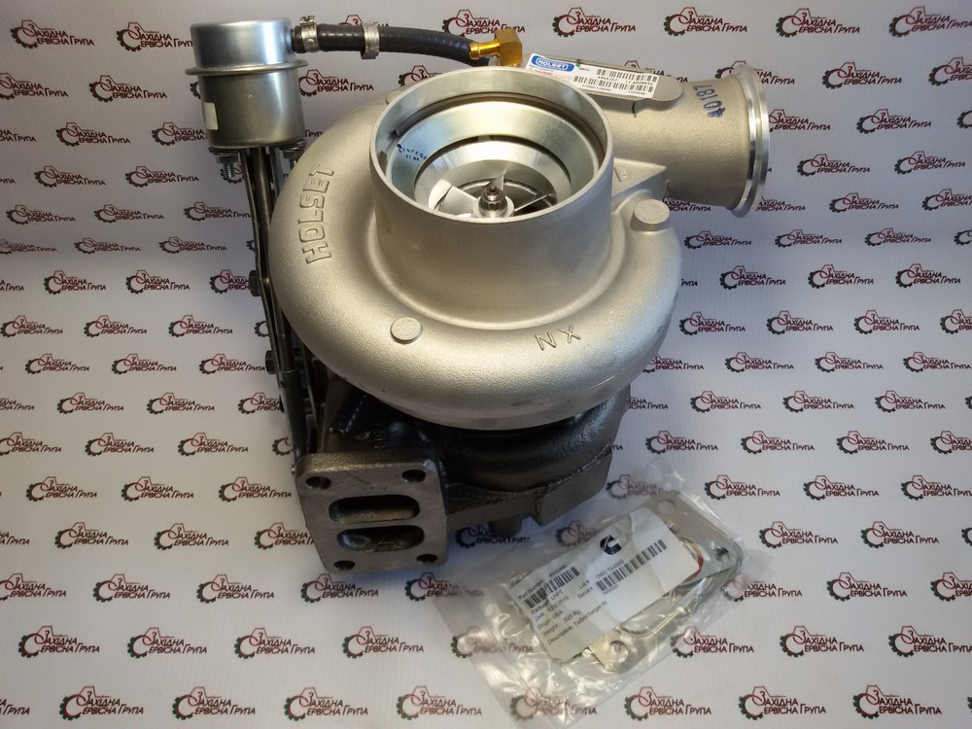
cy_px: 364
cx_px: 486
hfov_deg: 58.4
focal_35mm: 31
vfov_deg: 45.4
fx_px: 870
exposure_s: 1/100
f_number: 2.4
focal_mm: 2.93
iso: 64
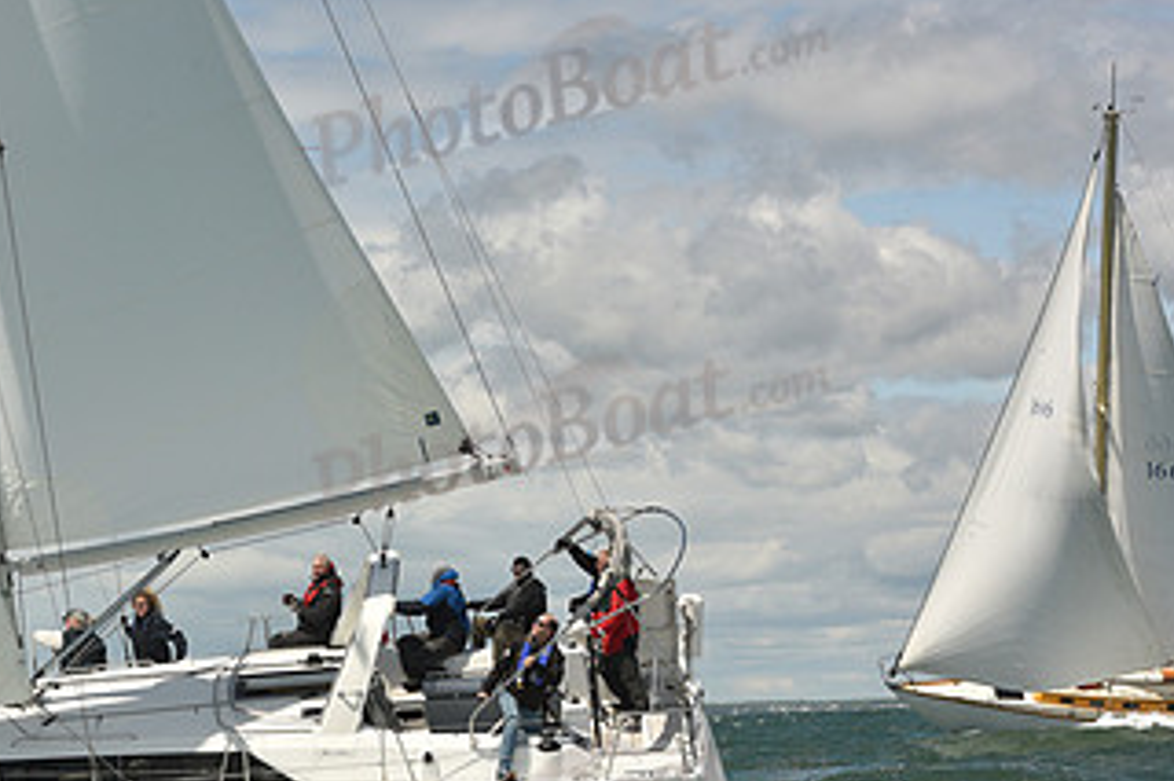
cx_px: 125
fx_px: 4139
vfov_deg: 10.7
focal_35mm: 127
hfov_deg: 16.0
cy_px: 673
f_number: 11
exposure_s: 1/800
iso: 320
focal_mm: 70
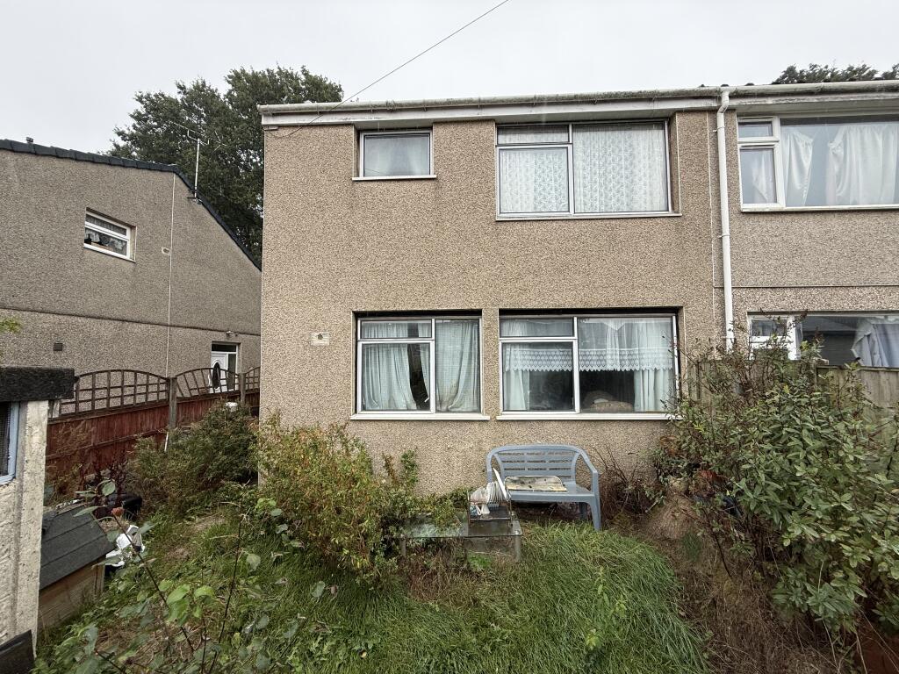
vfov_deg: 85.7
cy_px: 337
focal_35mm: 14
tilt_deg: +2.8
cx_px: 450
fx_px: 364
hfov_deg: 102.1
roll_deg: +0.2
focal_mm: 2.22
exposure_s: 1/386
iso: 50
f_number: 2.2
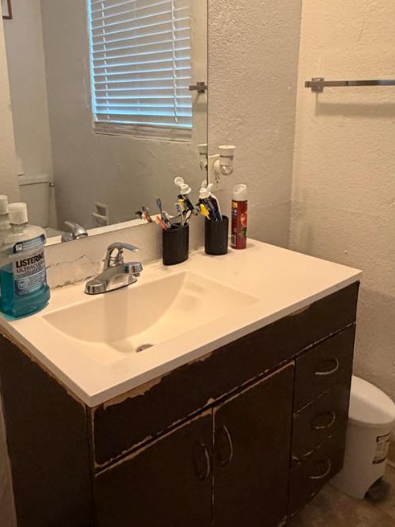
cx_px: 173
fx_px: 487
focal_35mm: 32
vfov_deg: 56.5
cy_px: 221
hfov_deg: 44.1
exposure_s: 1/60
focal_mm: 2.22
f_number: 2.2
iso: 500
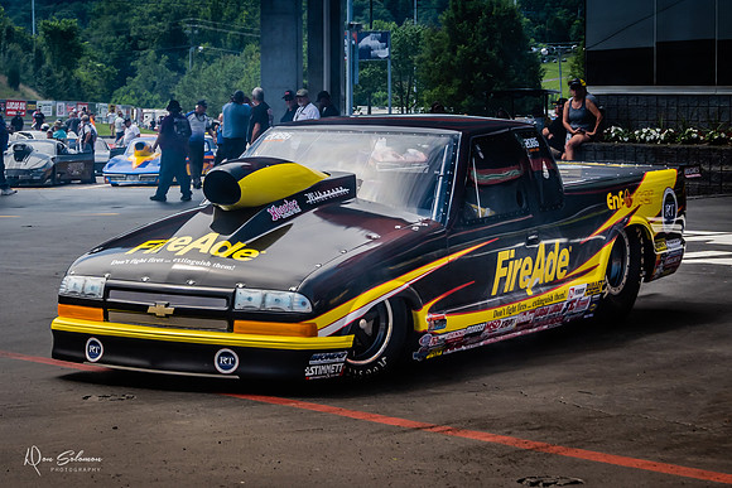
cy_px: 173
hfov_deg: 17.2
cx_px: 387
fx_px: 2419
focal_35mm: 119
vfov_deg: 11.5
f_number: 5.6
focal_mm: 42
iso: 100
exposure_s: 1/1000
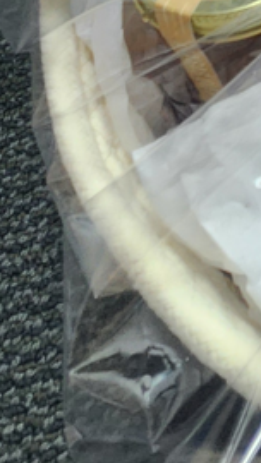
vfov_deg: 23.2
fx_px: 775
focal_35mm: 63
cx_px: 556
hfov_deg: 14.8
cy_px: -309
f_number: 2.2
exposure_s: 1/30
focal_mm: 2.2
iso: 400
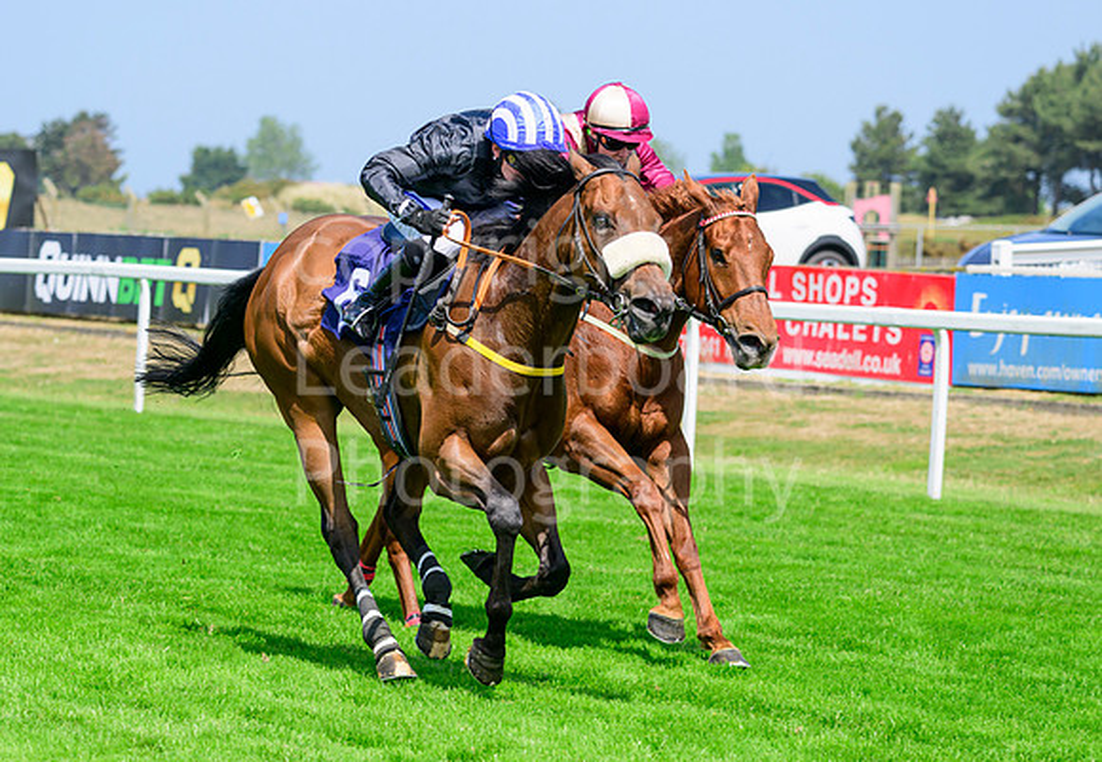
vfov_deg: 7.6
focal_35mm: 186
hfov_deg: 10.9
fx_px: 5747
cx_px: 457
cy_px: 359
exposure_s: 1/2000
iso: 400
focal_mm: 155
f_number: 6.3
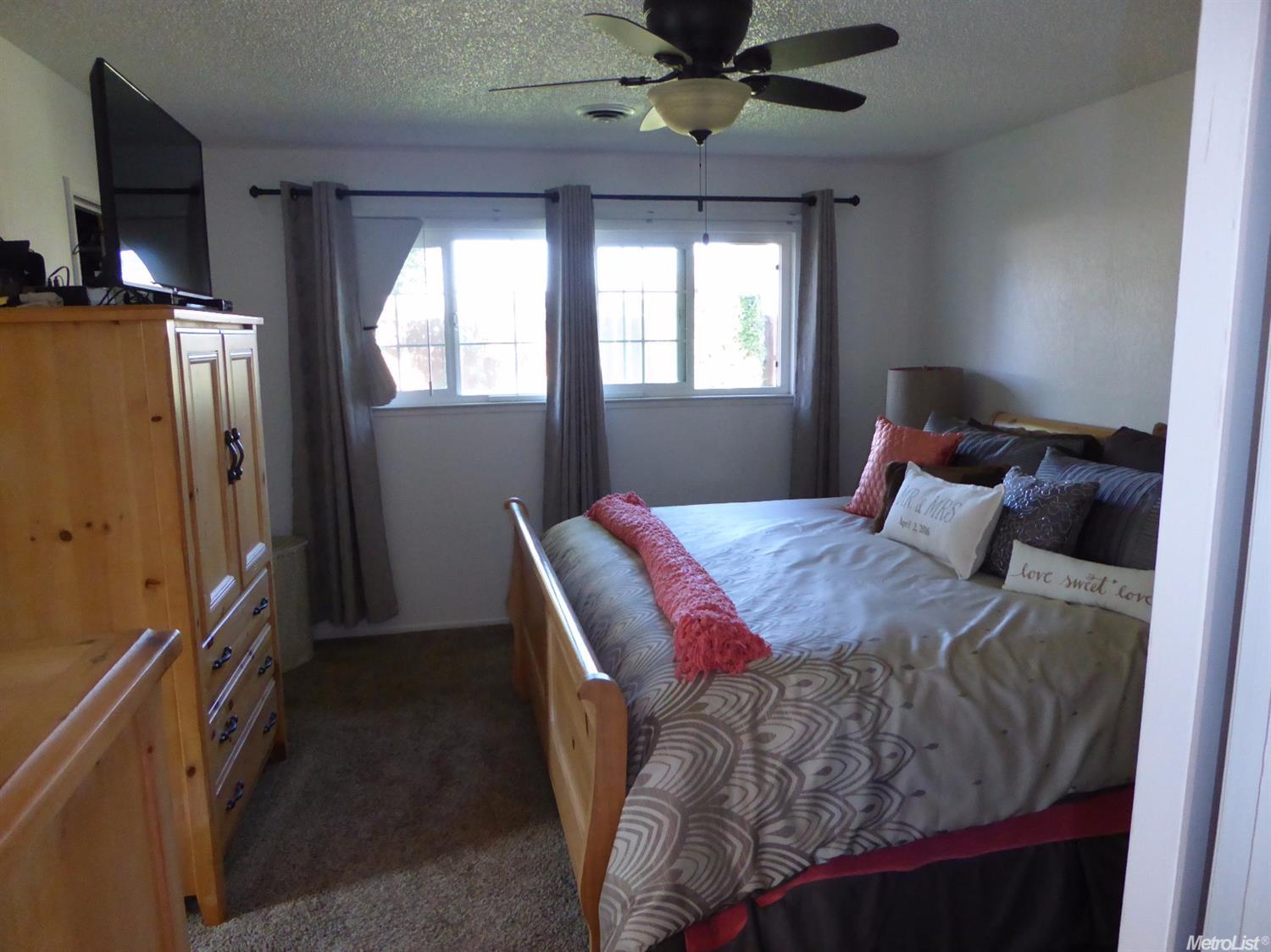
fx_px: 881
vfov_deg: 56.8
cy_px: 476
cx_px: 636
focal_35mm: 24
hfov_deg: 71.6
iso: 640
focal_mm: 4.3
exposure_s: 1/60
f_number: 3.3
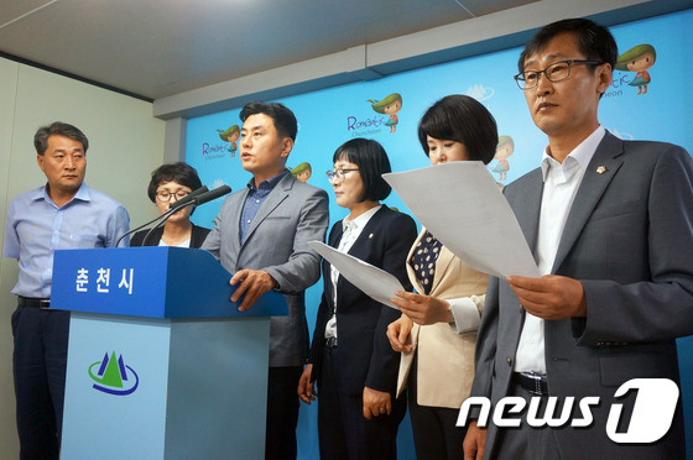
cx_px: 346
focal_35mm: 32
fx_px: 606
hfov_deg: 59.5
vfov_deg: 41.6
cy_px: 230
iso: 1000
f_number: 4
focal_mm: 21
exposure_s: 1/160
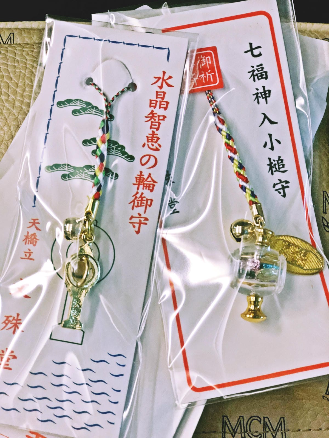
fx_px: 722
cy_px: 219
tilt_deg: -79.1
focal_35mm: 57
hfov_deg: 25.7
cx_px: 164
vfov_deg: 33.8
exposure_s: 1/60
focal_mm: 6.6
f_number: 2.8
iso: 400
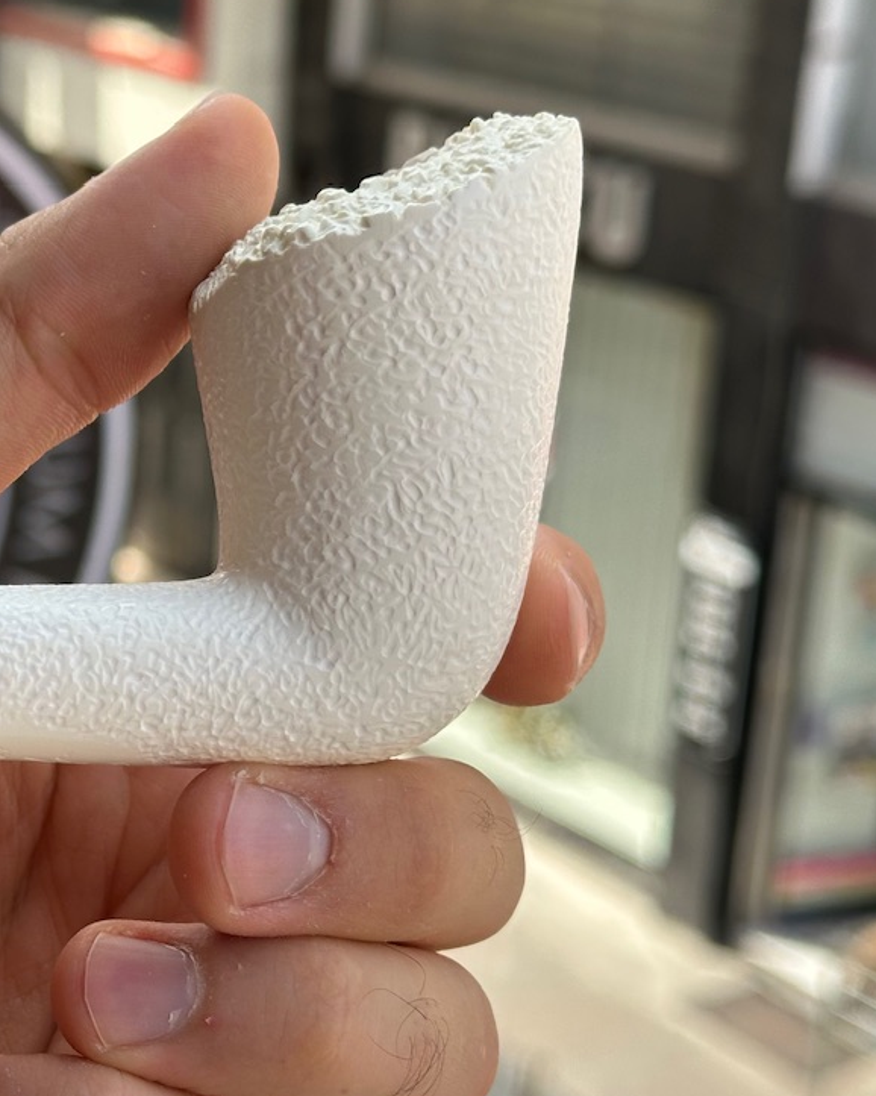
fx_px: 2691
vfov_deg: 23.0
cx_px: -2
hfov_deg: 18.0
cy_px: 488
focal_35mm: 83
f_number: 1.78
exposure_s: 1/719
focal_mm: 6.86
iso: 64
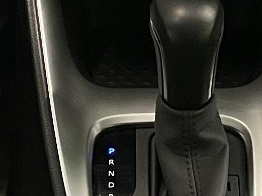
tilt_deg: -31.6
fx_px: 1536
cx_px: 163
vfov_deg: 7.3
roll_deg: -0.9
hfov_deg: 9.7
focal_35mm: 203
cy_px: 30
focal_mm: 4.2
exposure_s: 1/50
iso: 320
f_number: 1.6
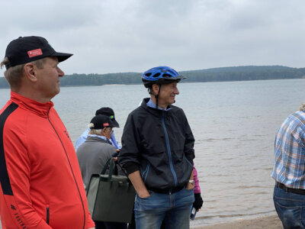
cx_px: 152
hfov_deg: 36.8
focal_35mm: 52
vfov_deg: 28.0
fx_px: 458
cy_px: 114
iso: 20
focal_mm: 6
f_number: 2
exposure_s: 1/1453
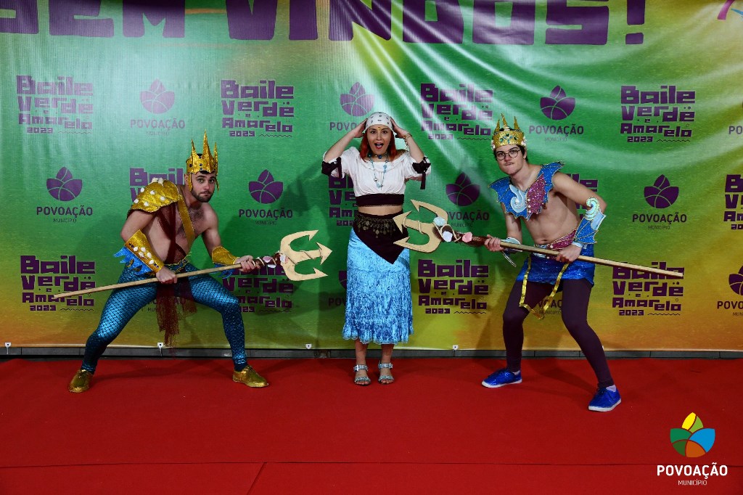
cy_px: 248
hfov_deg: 46.4
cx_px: 372
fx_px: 867
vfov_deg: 31.9
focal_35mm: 42
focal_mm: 28
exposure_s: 1/125
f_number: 4
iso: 1800
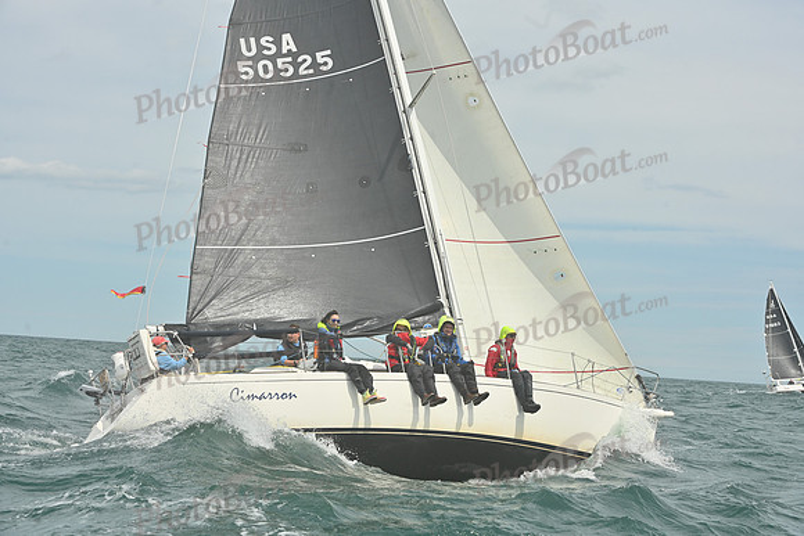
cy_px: 268
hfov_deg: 28.8
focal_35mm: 70
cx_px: 402
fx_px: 1564
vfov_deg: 19.5
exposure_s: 1/1250
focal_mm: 70
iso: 320
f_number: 11
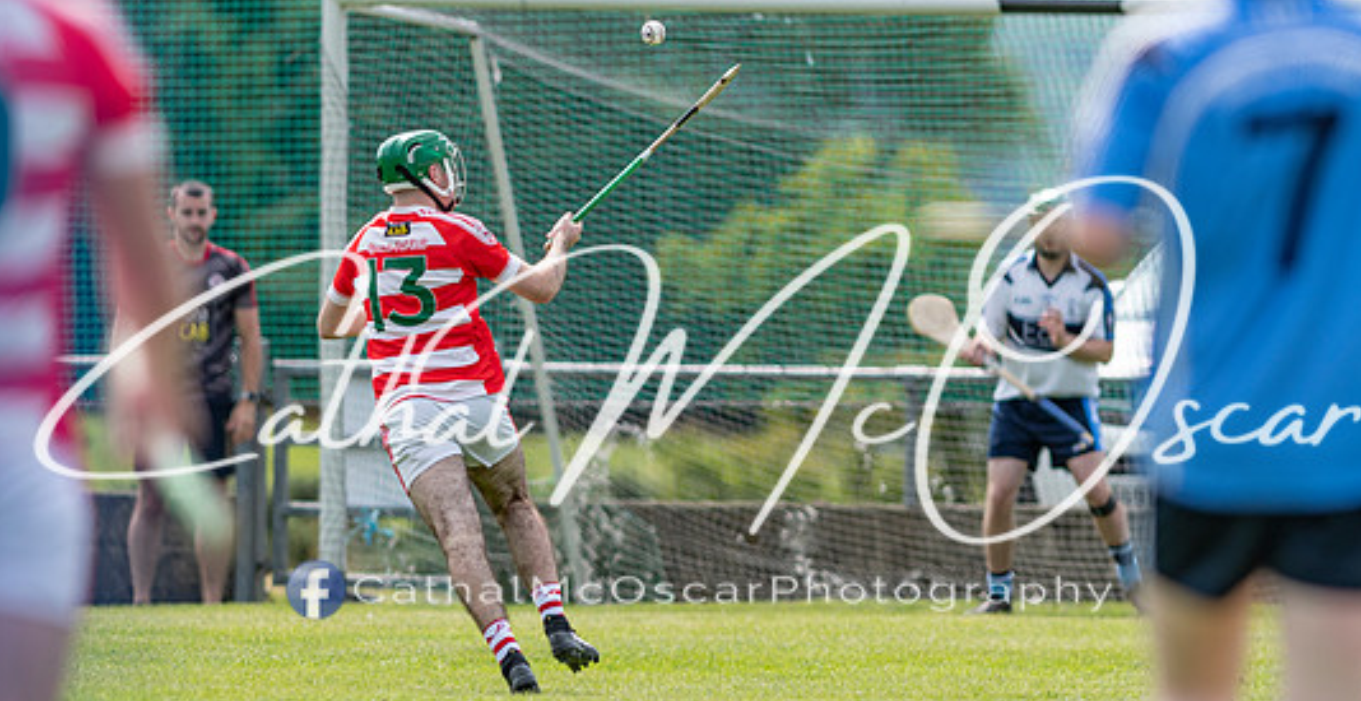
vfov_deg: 1.8
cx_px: 508
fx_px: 22395
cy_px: 436
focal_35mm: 633
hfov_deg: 3.5
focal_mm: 300
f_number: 2.8
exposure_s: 1/1600
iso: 100
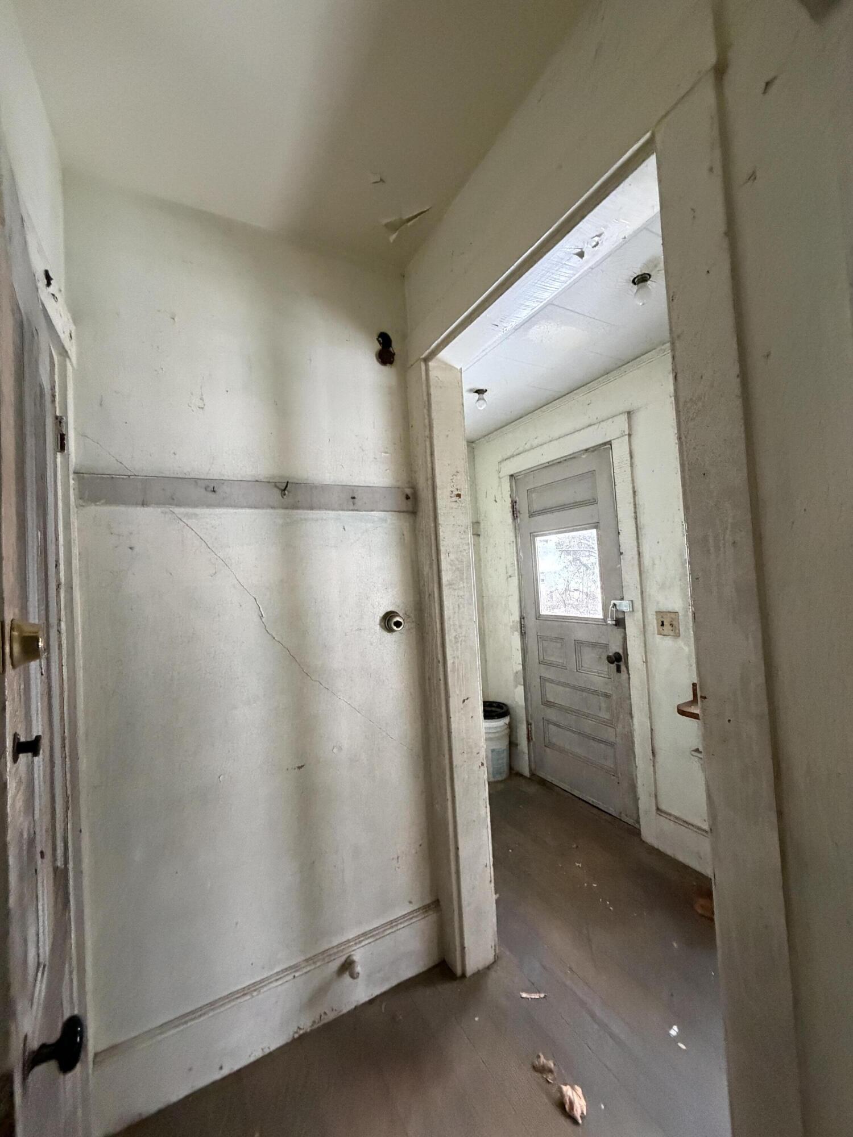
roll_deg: +3.5
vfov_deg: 102.1
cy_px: 568
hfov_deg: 85.7
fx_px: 460
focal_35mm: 14
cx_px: 426
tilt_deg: +1.7
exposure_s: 1/60
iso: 800
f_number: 2.2
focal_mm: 2.22
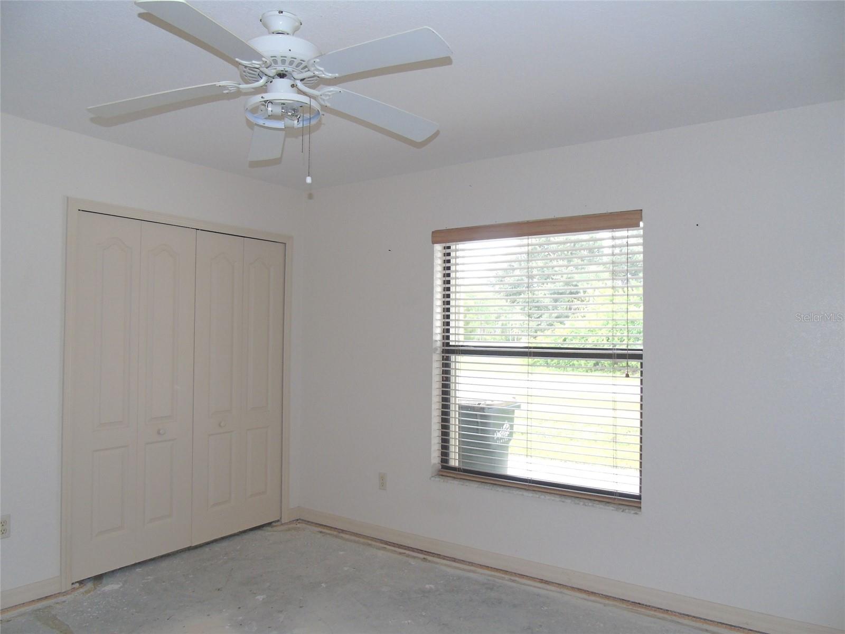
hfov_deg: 69.4
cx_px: 422
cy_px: 317
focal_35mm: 25
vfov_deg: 54.9
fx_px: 610
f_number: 3.4
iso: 100
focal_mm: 4.4
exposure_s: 1/30
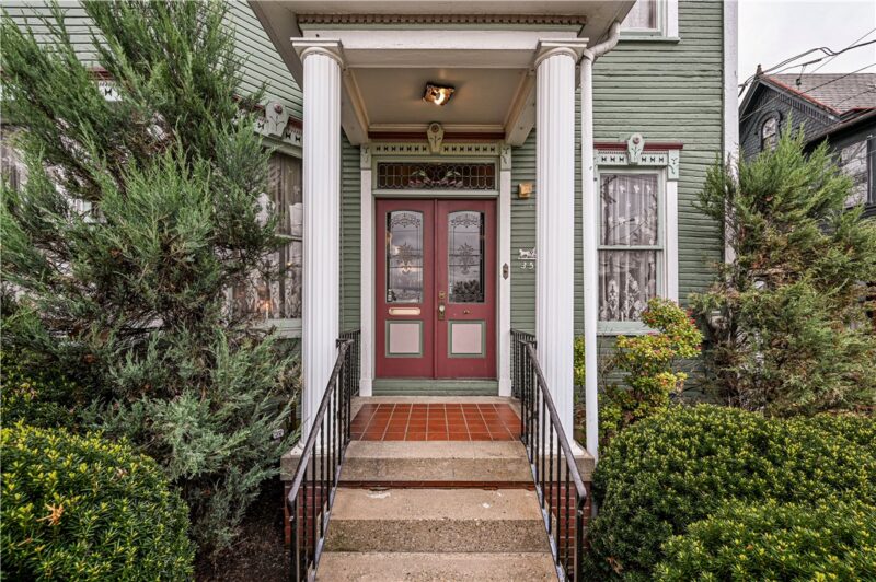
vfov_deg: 81.1
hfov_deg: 104.3
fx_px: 340
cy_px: 291
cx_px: 438
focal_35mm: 14
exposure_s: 1/60
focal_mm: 14
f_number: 8
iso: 125
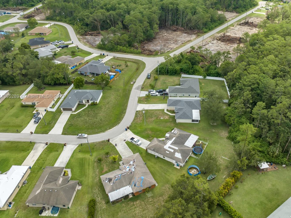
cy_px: 97
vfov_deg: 48.1
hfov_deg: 61.3
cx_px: 170
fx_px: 244
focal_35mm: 29
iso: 100
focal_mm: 12.29
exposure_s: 1/40
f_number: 4
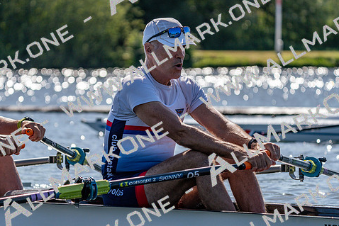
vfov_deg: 5.6
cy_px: 119
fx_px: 2308
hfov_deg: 8.4
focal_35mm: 245
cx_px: 148
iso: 200
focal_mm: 202
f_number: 5.6
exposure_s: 1/2000
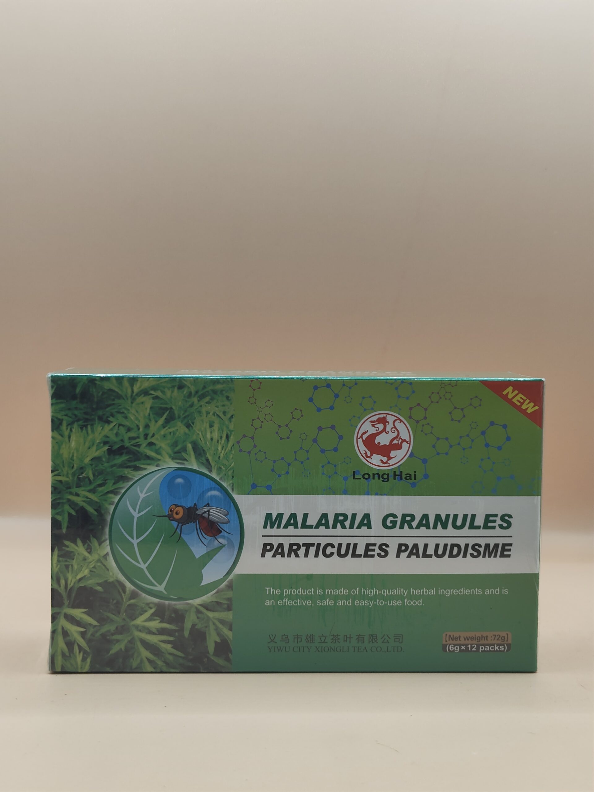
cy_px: 396
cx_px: 297
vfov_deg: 38.2
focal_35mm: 50
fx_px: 1144
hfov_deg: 29.1
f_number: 1.88
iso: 131
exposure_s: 1/100
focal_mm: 5.56
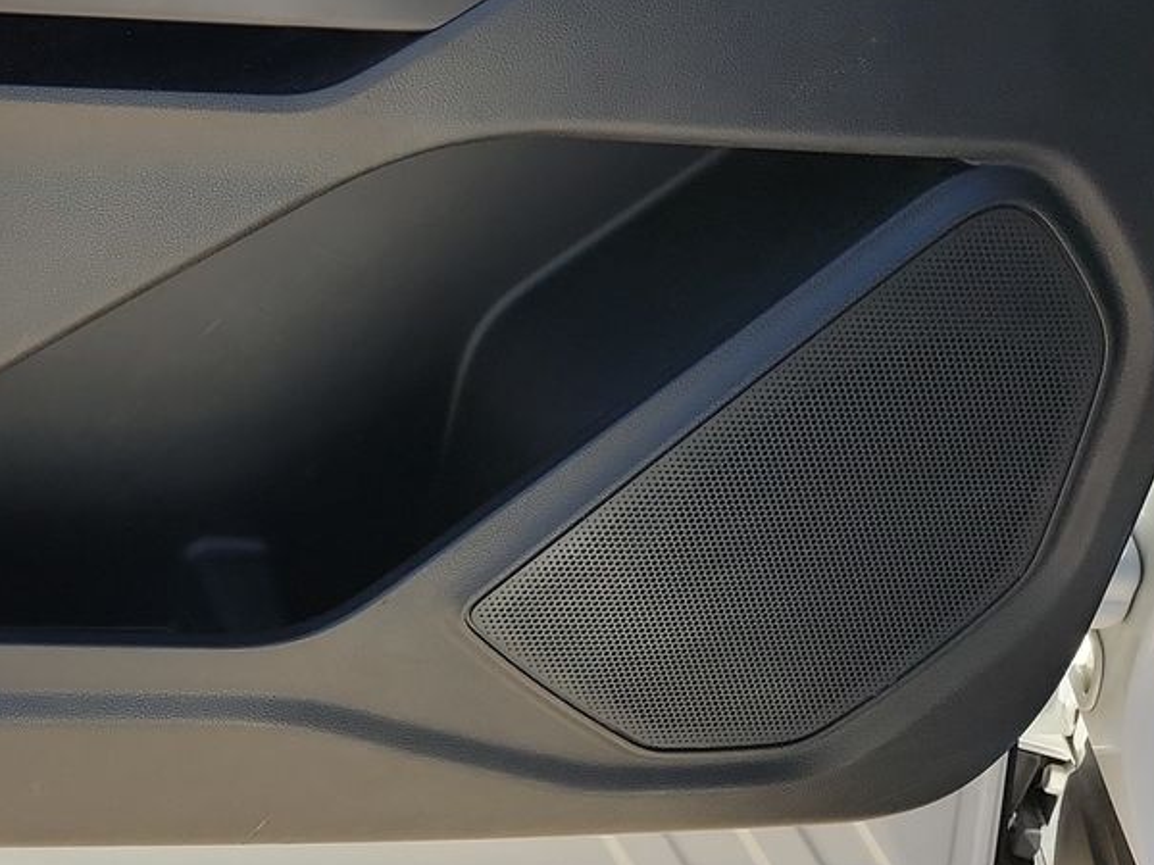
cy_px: 119
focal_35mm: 64
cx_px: -110
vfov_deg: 22.5
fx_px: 2134
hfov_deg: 27.7
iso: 50
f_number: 1.8
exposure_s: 1/194
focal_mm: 6.7
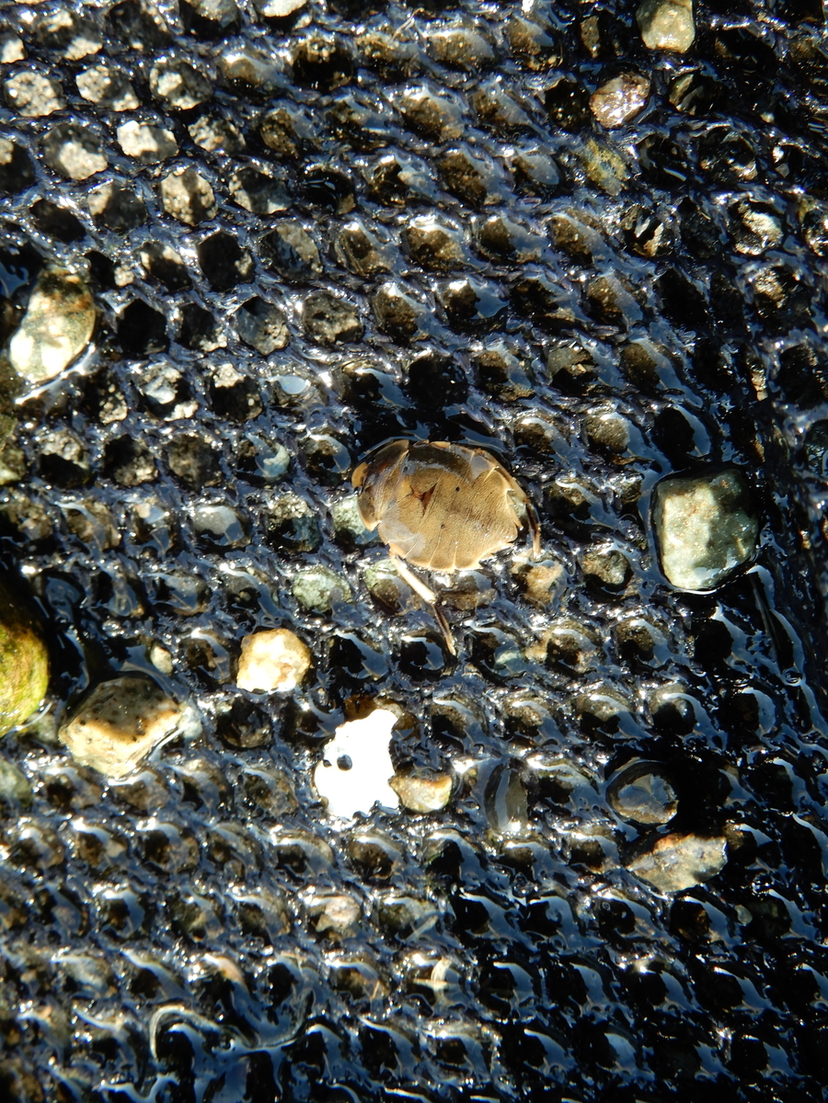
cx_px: 414
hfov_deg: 25.7
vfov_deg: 33.8
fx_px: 1818
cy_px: 552
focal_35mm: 57
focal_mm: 10.2
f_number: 4.5
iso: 80
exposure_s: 1/50
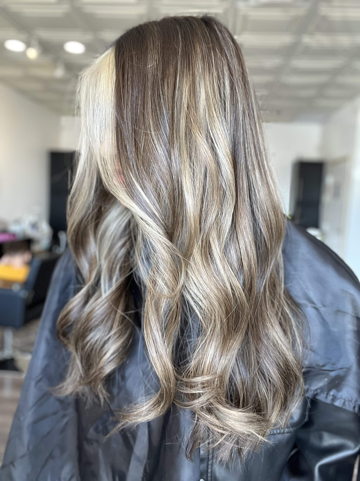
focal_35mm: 30
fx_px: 416
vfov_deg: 60.0
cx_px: 180
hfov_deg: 46.8
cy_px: 240
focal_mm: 2.71
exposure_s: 1/60
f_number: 2.2
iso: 100
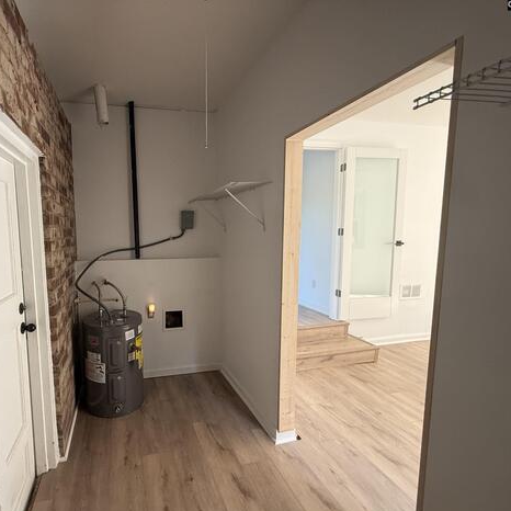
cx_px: 179
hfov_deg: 81.7
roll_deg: -0.3
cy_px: 262
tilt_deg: -5.5
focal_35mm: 17
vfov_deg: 84.0
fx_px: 284
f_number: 2.2
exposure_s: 1/99
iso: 320
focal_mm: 2.22
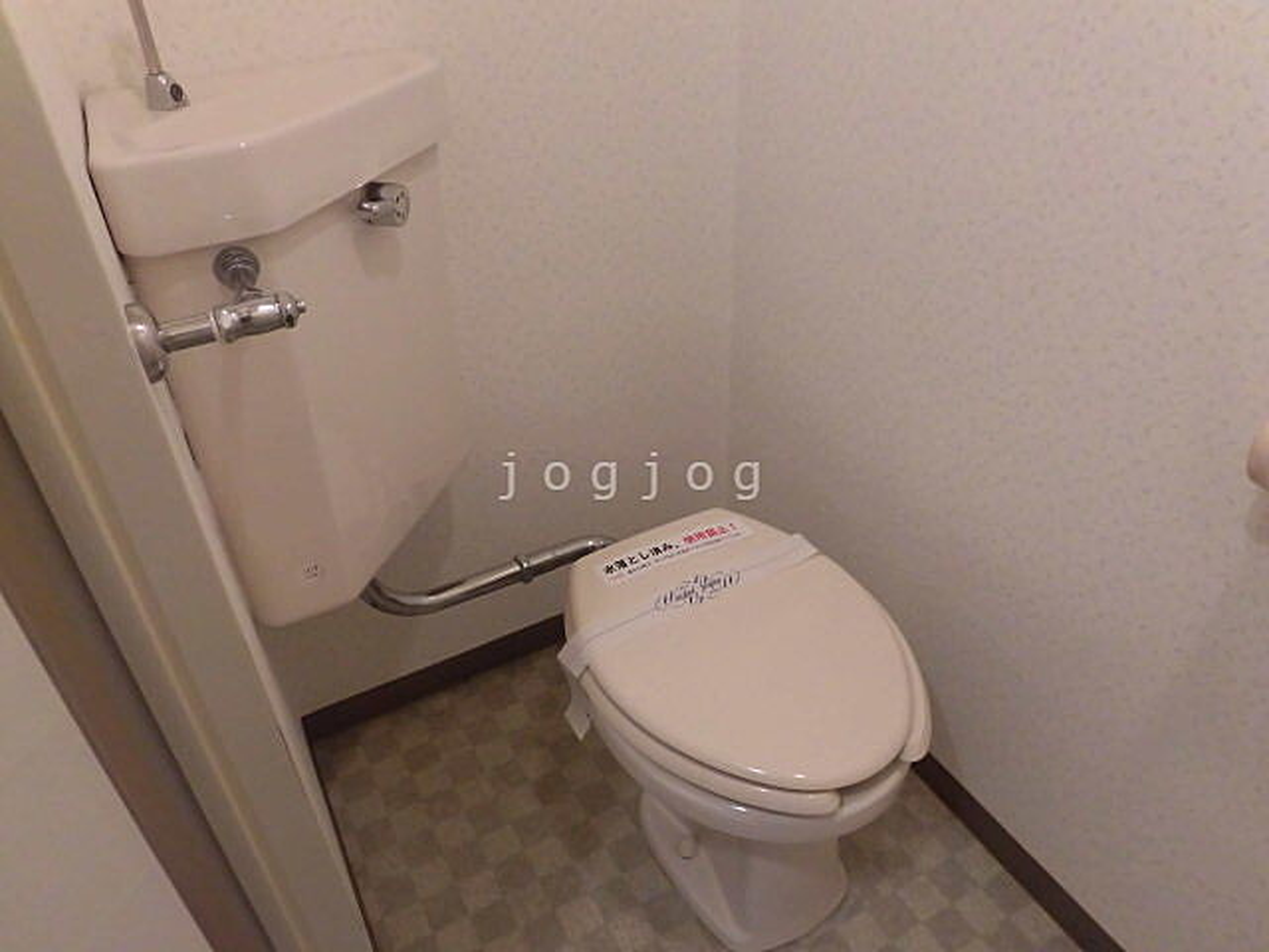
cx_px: 634
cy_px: 476
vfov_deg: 56.8
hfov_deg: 71.6
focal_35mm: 24
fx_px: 880
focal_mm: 4.3
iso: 320
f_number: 3.1
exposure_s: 1/40
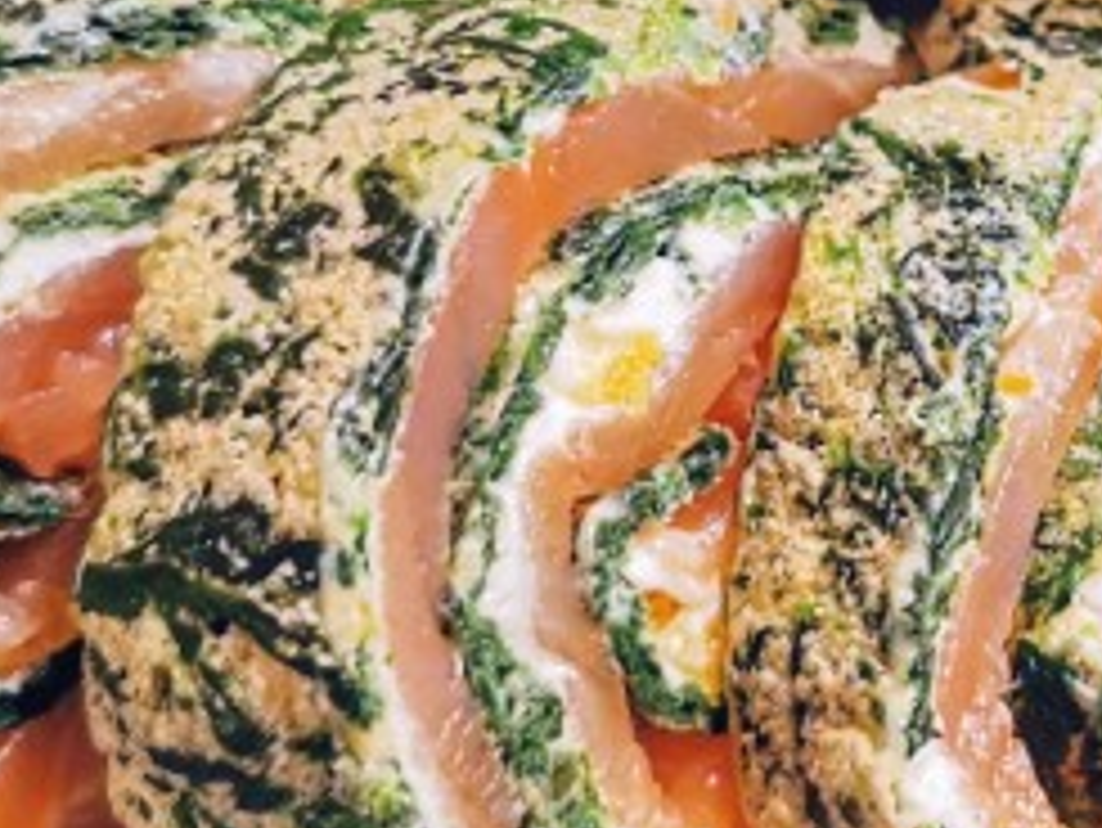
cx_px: 981
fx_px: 2803
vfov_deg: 16.7
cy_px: 225
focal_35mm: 88
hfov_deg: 21.8
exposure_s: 1/50
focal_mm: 5.56
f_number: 1.6
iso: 250
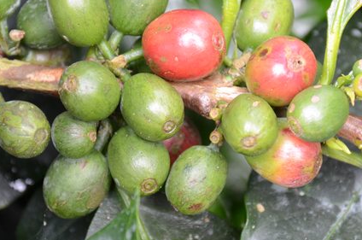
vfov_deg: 6.5
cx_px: 160
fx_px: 2108
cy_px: 63
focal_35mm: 210
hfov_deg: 9.8
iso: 800
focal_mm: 66
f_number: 5.3
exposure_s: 1/50
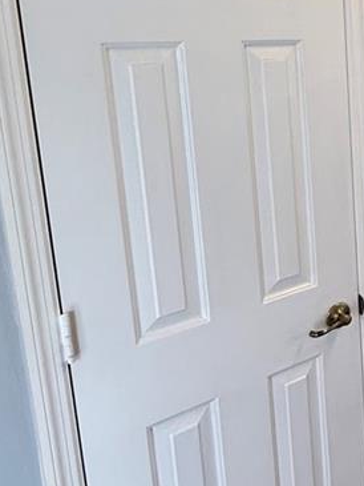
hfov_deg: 24.3
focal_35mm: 46
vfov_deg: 40.5
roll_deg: -1.5
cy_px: 146
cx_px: 553
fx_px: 645
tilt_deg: -9.7
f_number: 2.2
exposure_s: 1/120
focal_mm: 2.22
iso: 160
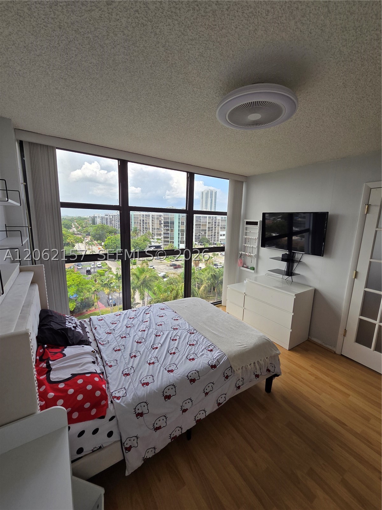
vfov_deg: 106.2
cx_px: 191
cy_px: 255
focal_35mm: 13
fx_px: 191
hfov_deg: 89.9
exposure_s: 1/354
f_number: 2.2
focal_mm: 2.2
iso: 50
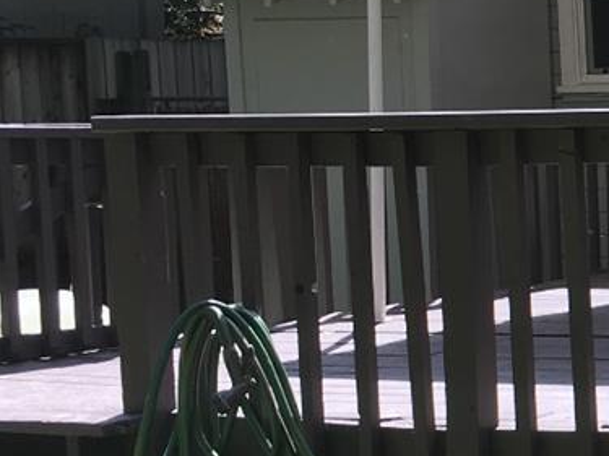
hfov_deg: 15.3
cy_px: 292
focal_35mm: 116
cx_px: 997
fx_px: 2040
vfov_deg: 12.8
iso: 25
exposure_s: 1/361
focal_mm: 4.15
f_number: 2.2
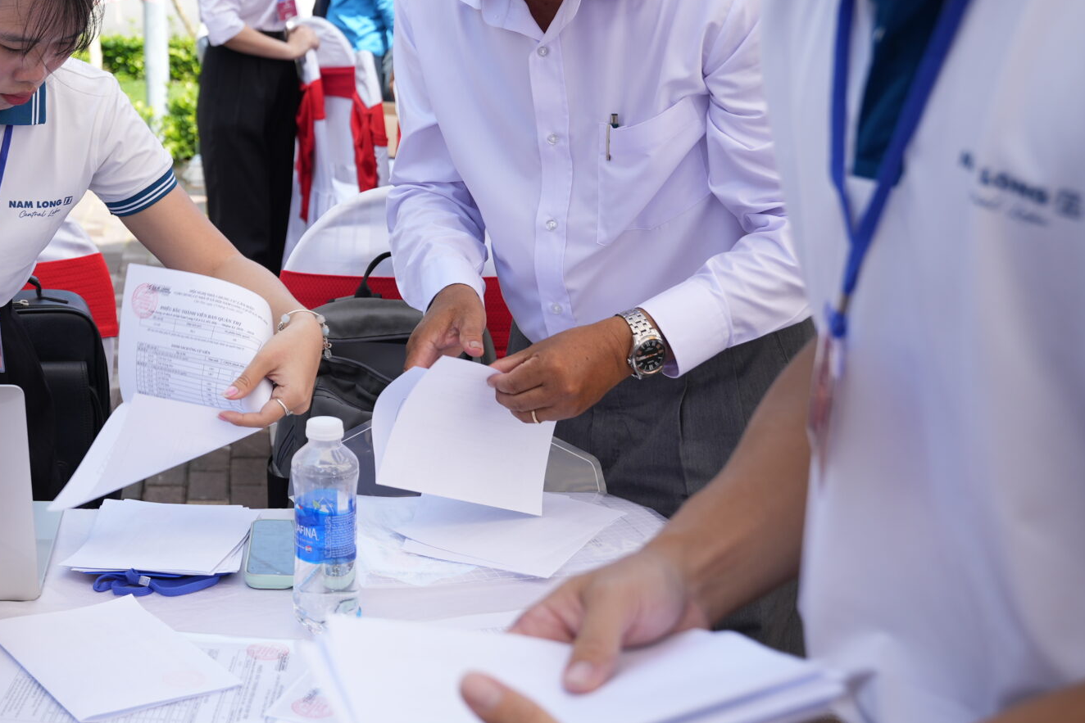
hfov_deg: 32.3
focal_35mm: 58
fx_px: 1760
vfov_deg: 22.9
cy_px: 156
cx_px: 80
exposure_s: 1/320
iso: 100
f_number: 4
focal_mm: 30.2
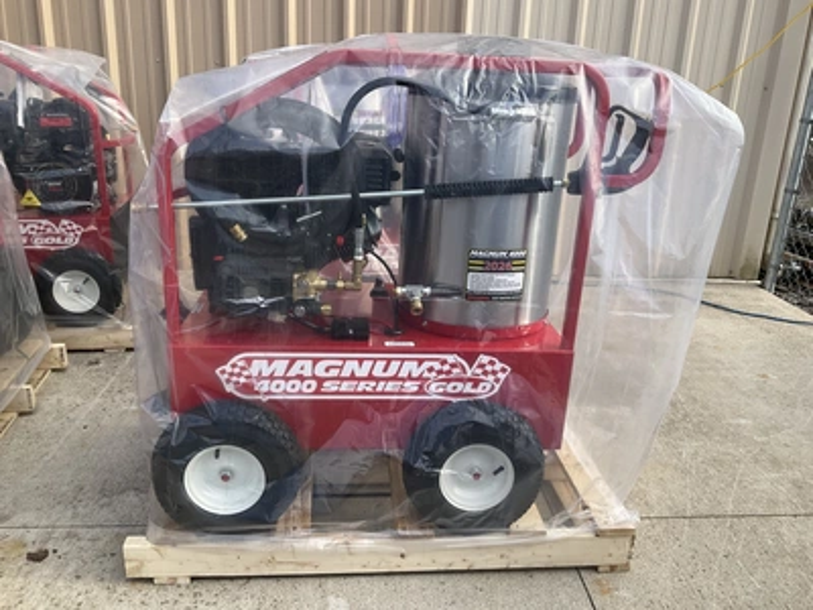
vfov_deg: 48.2
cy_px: 305
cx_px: 406
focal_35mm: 29
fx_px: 681
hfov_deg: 61.7
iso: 25
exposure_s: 1/568
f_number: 1.8
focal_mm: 3
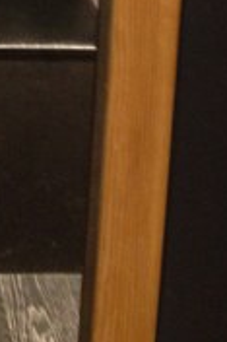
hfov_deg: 10.7
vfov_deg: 14.8
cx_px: -85
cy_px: -239
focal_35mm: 124
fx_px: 1175
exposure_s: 1/15
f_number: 2.4
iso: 400
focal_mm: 4.28
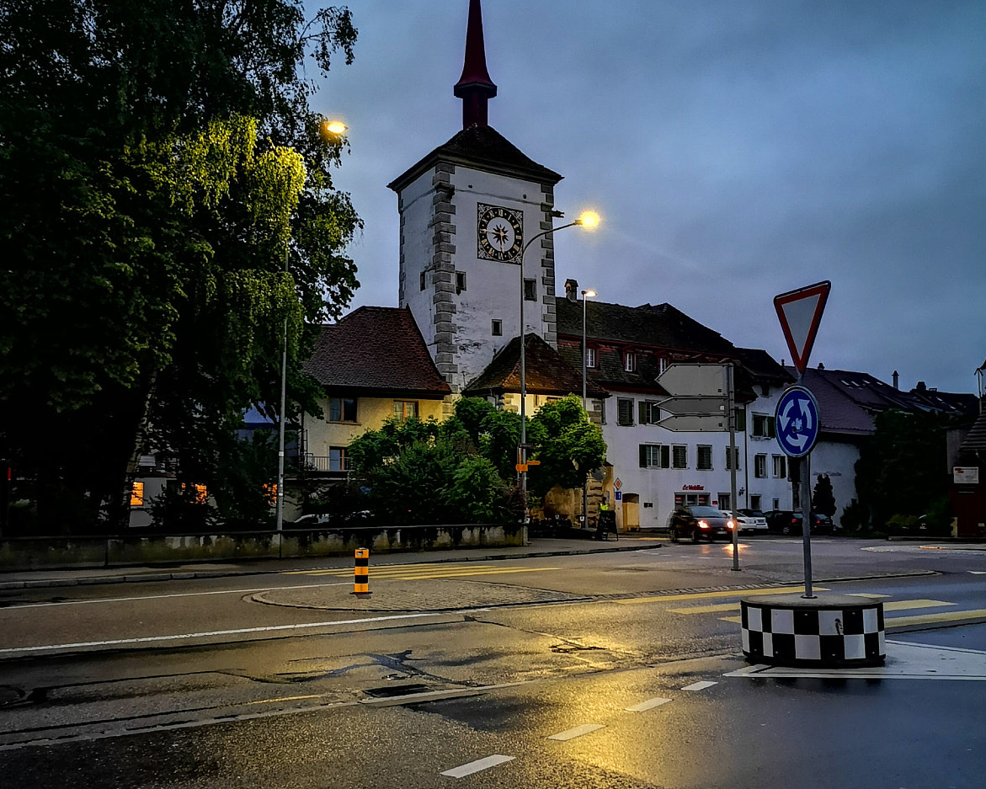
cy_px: 412
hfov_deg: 50.3
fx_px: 1051
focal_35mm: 36
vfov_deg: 41.2
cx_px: 491
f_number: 1.8
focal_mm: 3.95
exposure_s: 4
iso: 640
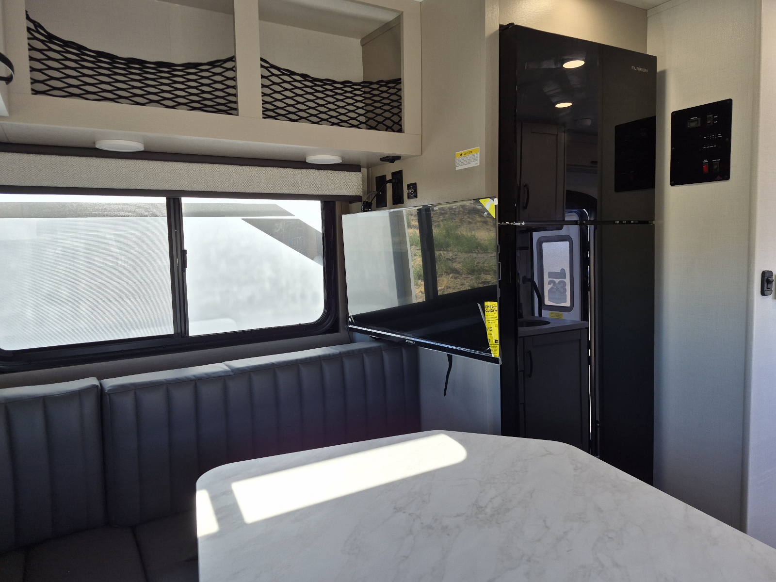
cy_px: 291
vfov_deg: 58.9
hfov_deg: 73.9
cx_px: 388
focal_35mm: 23
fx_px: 516
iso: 64
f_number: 1.8
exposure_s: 1/182
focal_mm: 5.4
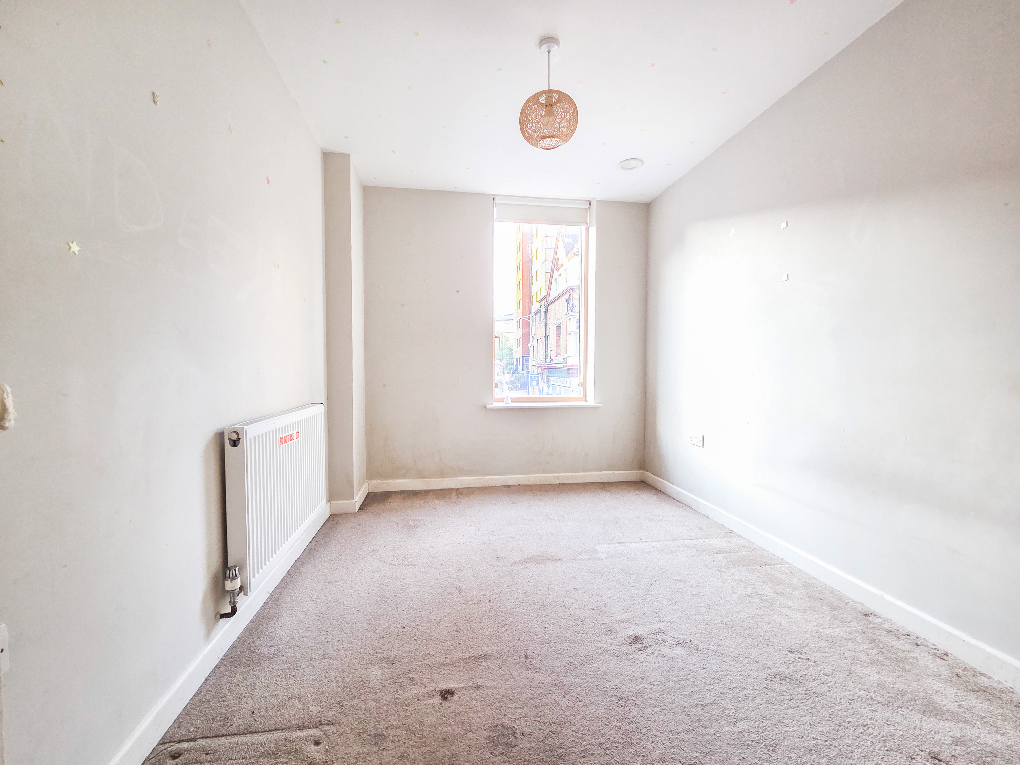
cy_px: 382
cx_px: 510
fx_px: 383
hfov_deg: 106.2
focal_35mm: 13
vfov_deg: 89.9
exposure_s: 1/50
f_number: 2.2
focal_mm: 2.2
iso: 160
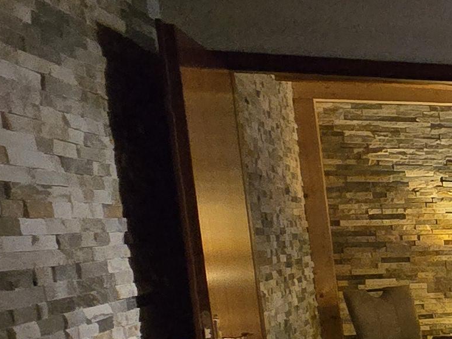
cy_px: 342
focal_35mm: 67
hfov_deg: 15.4
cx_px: 1077
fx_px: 875
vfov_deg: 21.2
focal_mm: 2.2
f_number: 2.2
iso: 640
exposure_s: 1/50
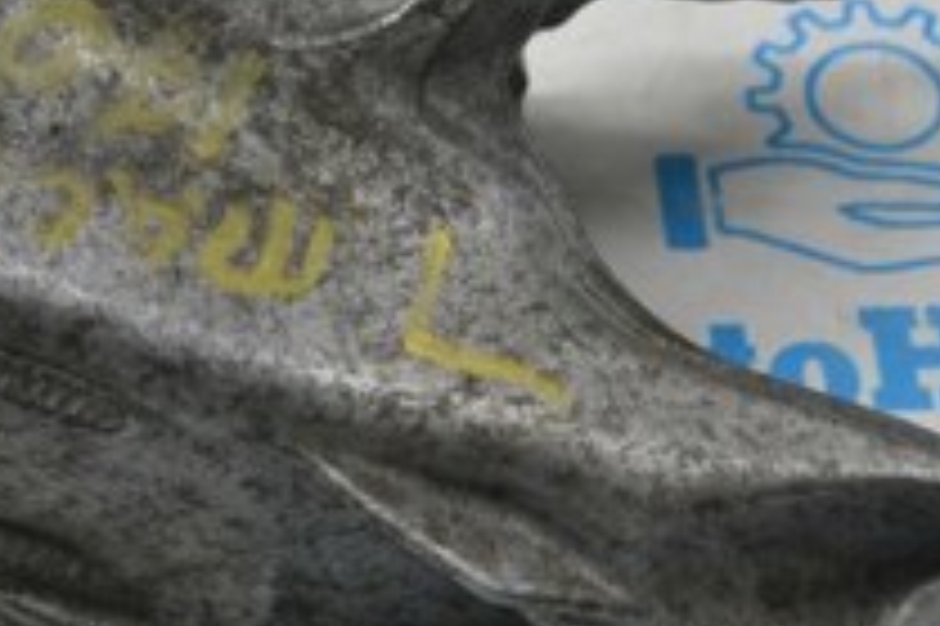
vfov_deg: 9.3
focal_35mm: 147
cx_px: -67
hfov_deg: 13.7
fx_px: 3835
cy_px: 68
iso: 2200
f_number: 4.8
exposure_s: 1/500
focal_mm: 32
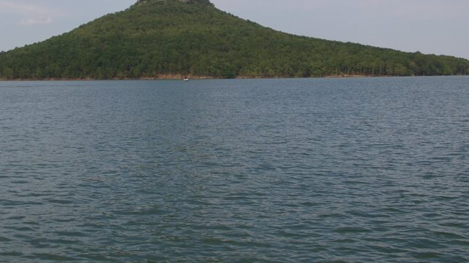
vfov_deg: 22.7
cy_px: 45
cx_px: 152
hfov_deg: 39.5
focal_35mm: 52
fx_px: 644
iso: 200
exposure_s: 1/500
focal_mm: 21
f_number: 9.5
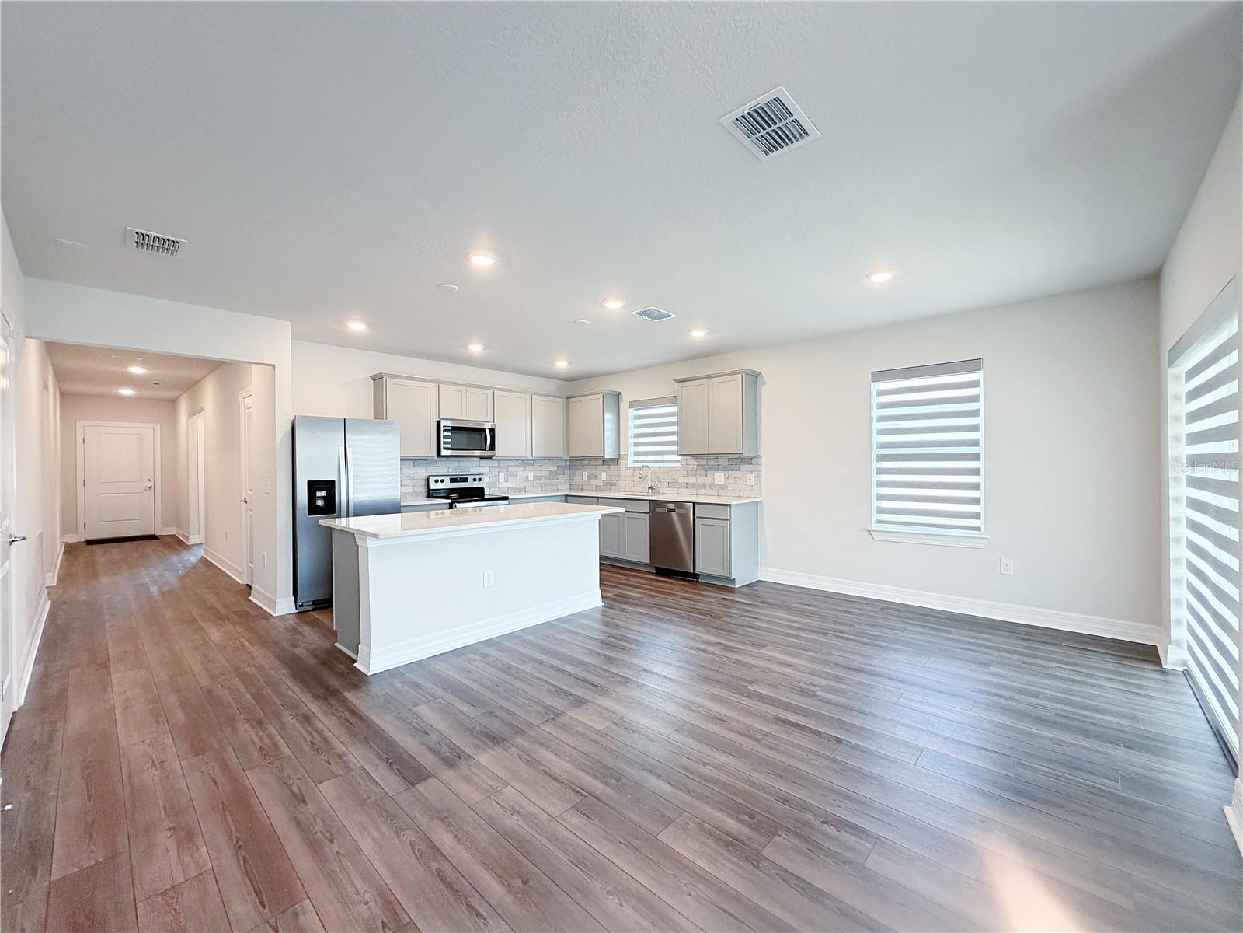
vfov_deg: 85.7
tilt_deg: -0.4
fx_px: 503
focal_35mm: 14
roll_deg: +0.4
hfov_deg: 102.1
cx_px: 622
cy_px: 466
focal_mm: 2.22
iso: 320
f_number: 2.2
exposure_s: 1/120
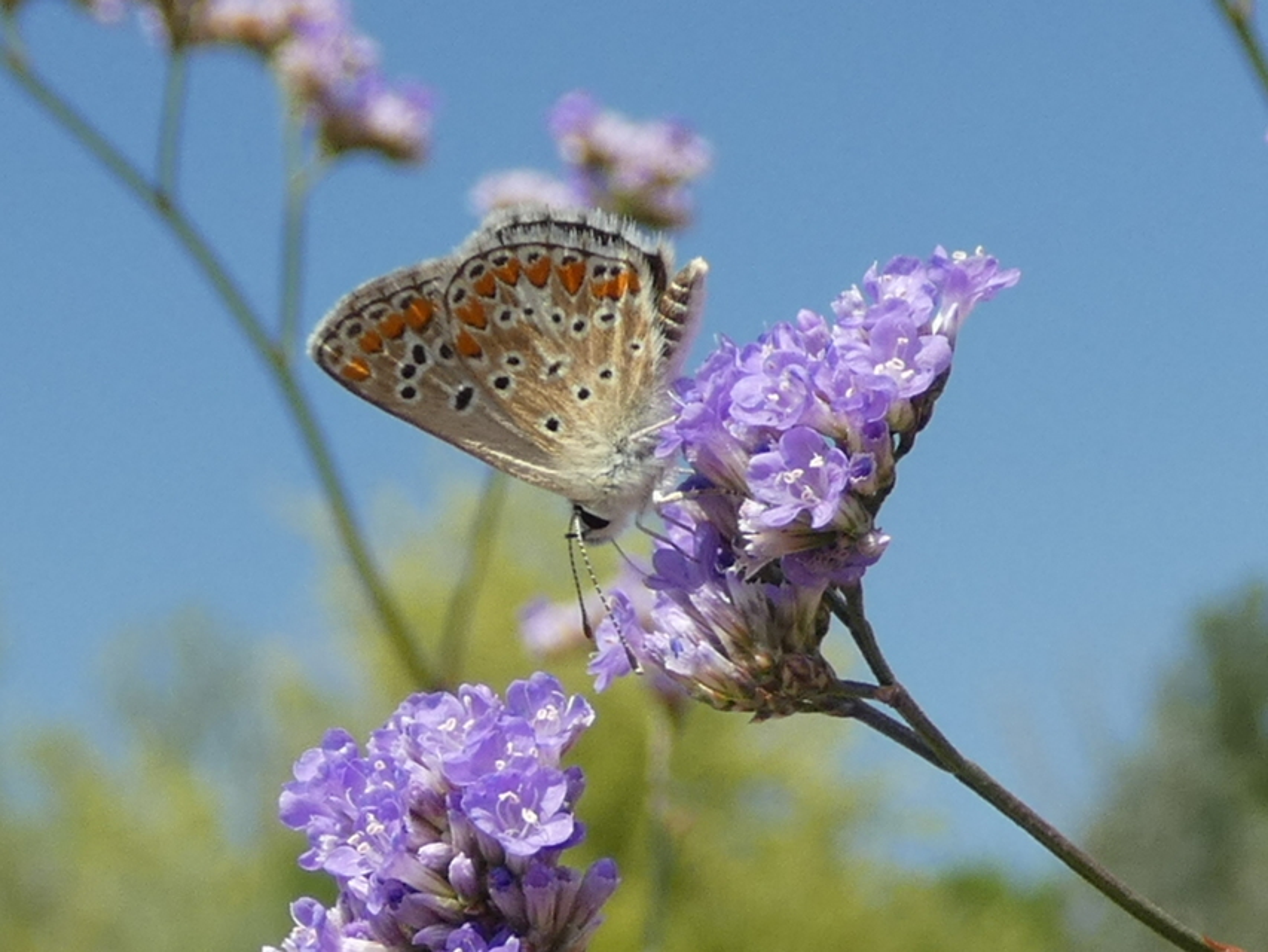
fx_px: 1685
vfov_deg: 31.5
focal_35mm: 46
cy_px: 476
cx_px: 634
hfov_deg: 41.2
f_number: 3.8
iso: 80
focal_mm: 8.2
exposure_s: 1/250
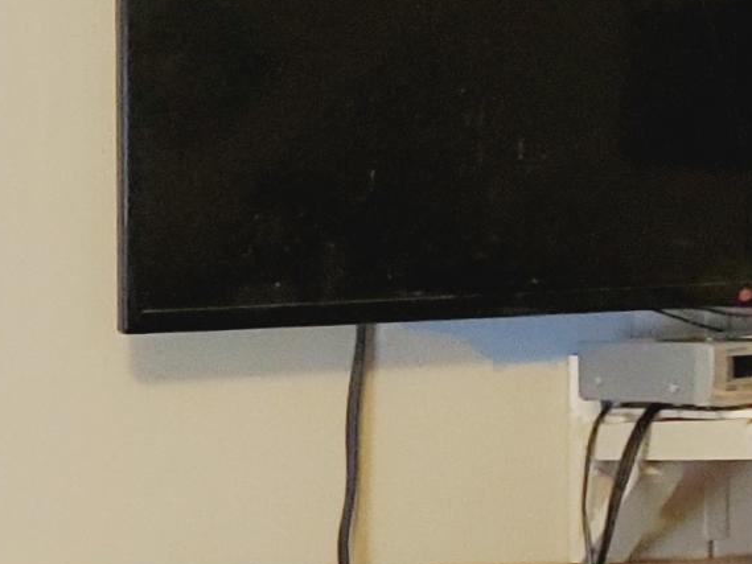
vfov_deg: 10.7
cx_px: -845
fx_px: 2977
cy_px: 652
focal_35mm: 137
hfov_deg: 12.4
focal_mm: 4.3
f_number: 1.5
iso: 250
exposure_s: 1/59
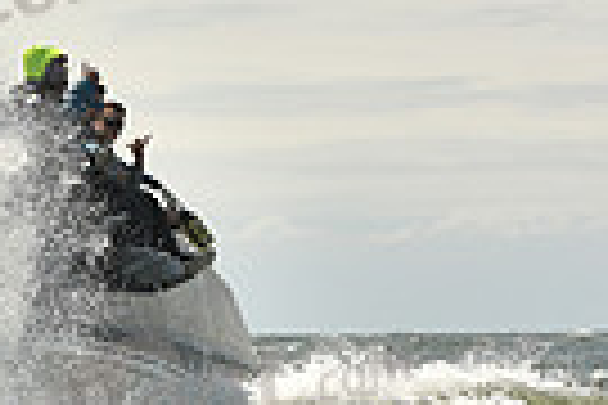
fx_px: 5083
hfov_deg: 6.7
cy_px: 259
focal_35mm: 301
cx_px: -450
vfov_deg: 4.6
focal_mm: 70
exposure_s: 1/800
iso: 250
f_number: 9
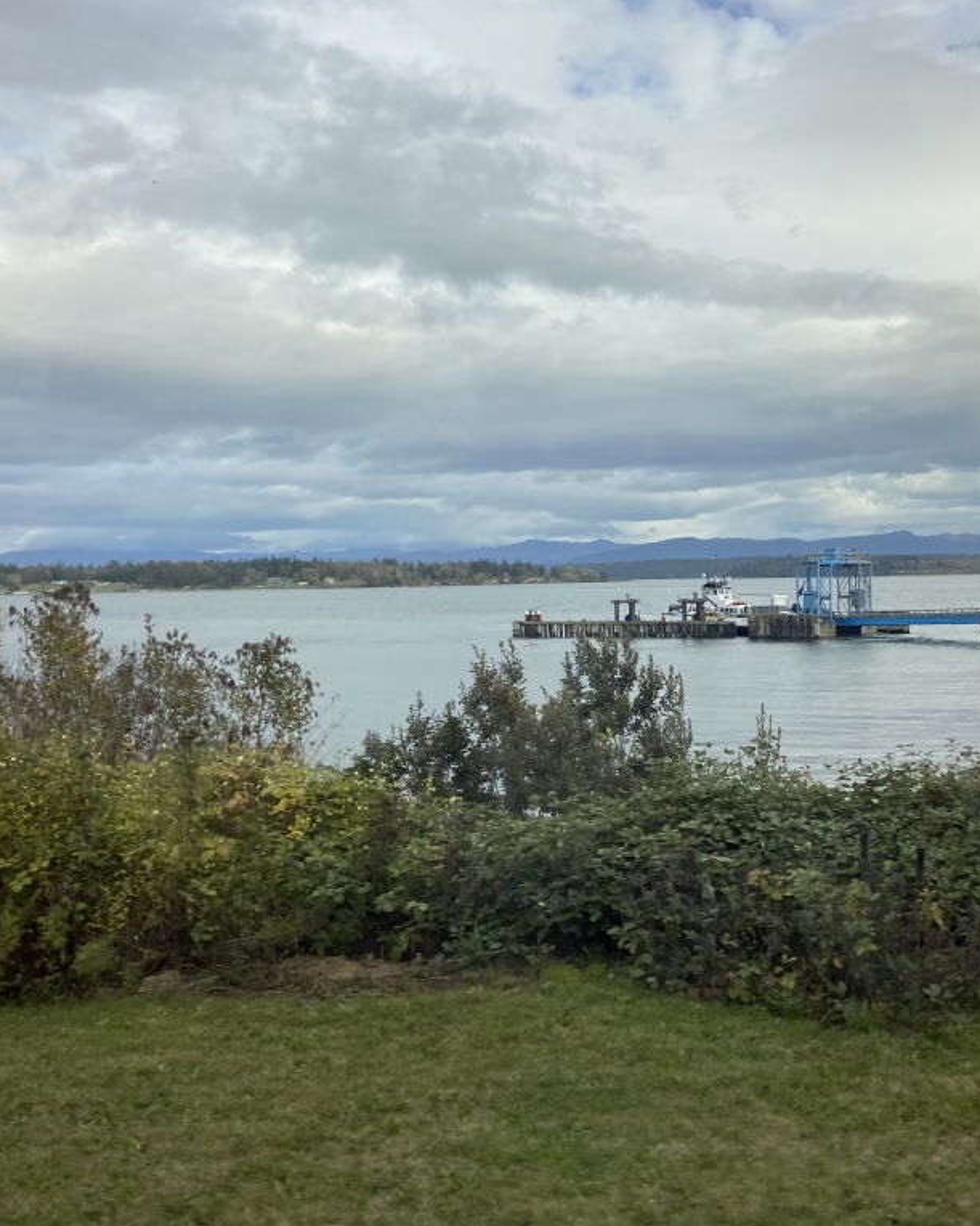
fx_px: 1233
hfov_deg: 43.1
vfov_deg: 52.8
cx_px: 589
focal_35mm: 34
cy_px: 611
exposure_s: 1/255
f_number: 1.8
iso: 32
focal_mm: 4.25
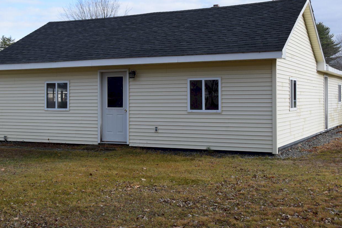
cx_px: 163
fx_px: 485
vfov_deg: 26.5
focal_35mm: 51
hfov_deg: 38.9
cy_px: 104
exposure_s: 1/250
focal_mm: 28
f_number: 8
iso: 220
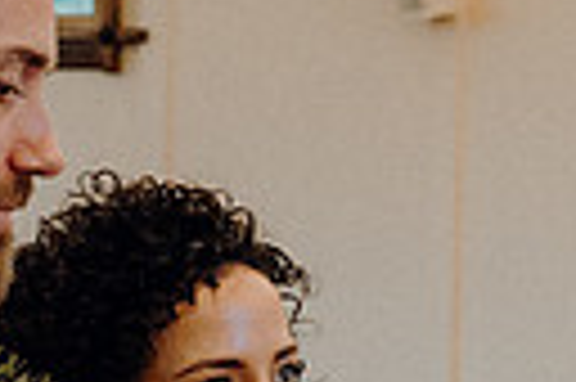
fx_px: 4203
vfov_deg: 5.2
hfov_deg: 7.8
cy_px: 510
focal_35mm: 263
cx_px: 464
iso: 2000
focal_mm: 39
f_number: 3.5
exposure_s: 1/160
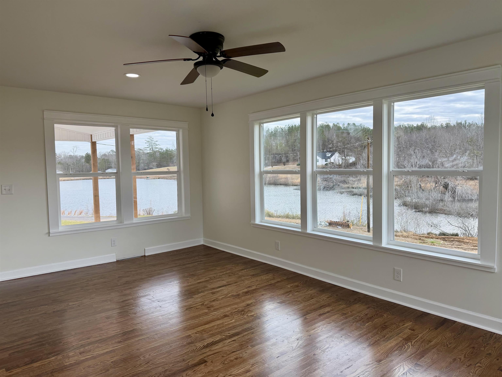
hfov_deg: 71.6
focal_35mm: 24
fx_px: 348
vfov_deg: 56.8
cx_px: 251
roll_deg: +1.1
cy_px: 188
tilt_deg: -3.3
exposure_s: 1/1046
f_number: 1.78
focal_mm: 6.76
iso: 100
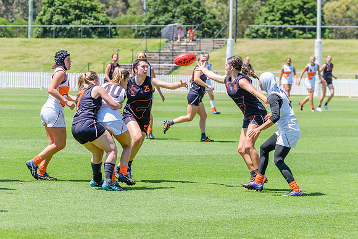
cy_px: 122
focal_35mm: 223
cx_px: 161
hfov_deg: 9.2
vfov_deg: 6.2
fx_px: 2220
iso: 800
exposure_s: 1/1600
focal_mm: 170
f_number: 8
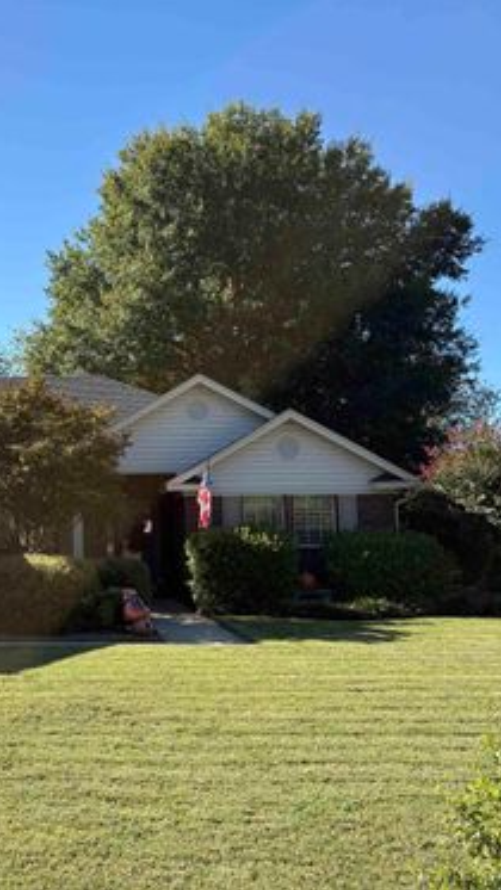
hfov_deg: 29.3
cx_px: 10
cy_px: 445
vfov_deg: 52.8
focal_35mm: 38
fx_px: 897
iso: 50
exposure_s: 1/2141
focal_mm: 5.96
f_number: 1.6
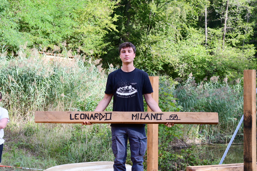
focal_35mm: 66
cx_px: 128
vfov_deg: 20.6
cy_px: 86
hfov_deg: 30.5
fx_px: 471
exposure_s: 1/500
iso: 320
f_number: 4.8
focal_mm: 44
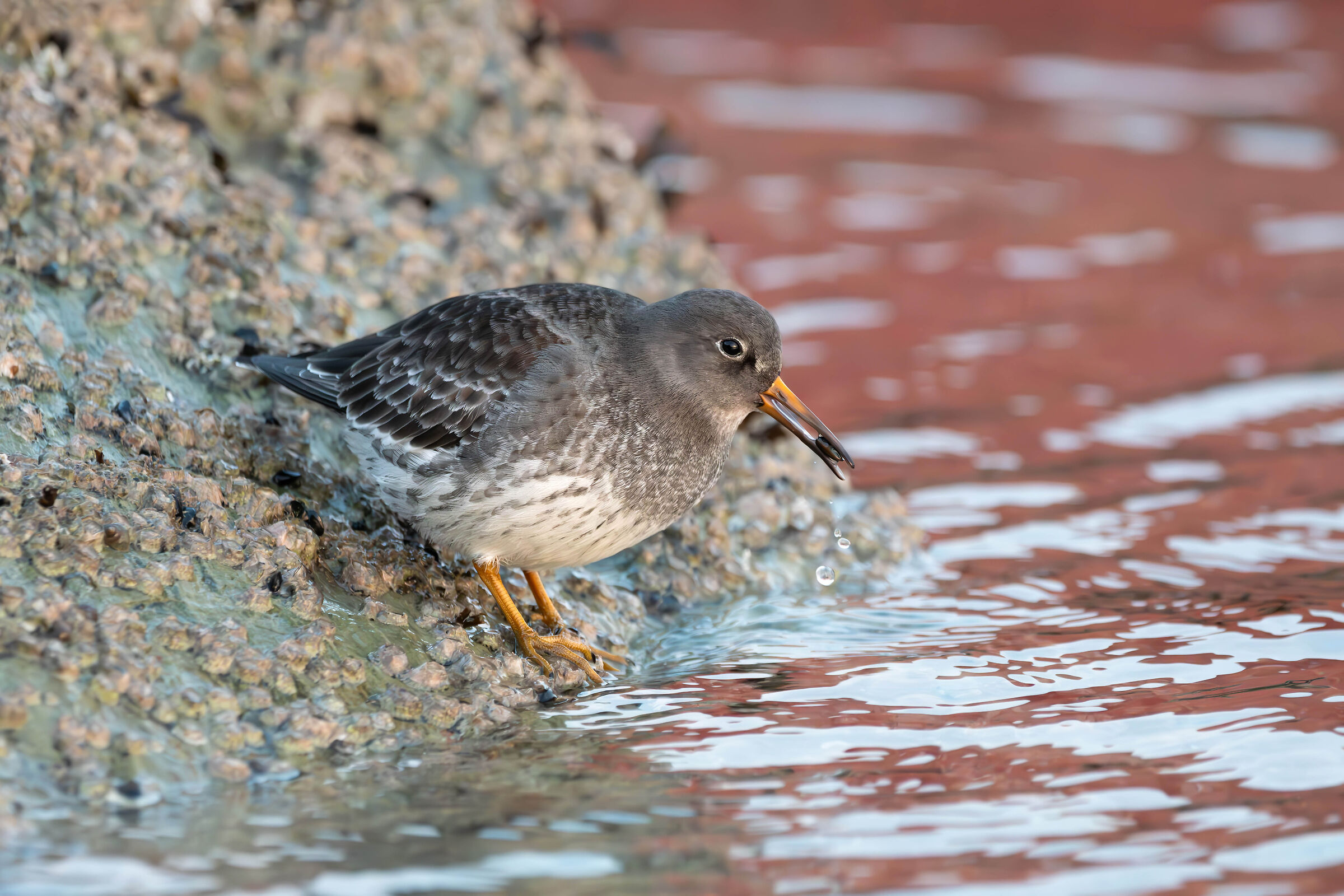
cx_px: 672
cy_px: 448
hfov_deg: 3.7
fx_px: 20718
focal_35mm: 555
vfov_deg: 2.5
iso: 8000
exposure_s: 1/1600
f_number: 6
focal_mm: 370
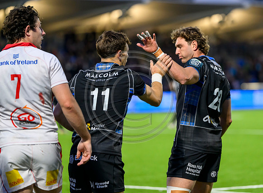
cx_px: 166
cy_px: 83
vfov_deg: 6.5
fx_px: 1701
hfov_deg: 8.8
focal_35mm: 226
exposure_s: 1/1000
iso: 3200
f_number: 3.2
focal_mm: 185
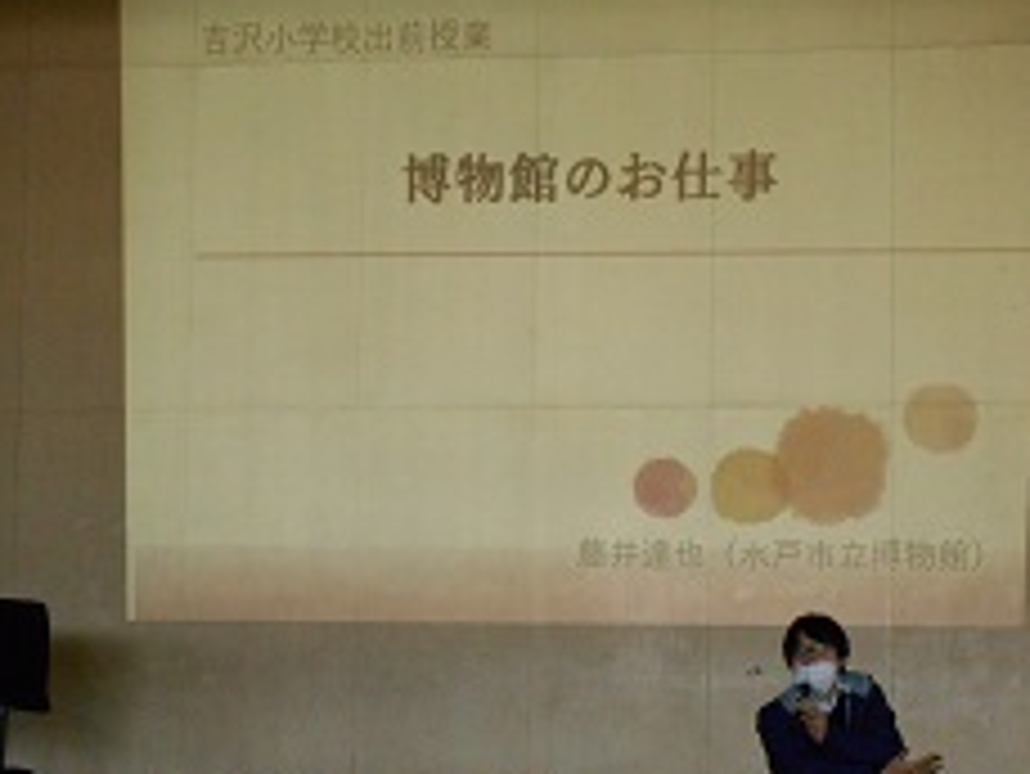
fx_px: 3602
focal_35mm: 121
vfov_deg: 12.3
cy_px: 446
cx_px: 555
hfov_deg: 16.3
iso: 560
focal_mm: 13.5
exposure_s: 1/60
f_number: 5.8
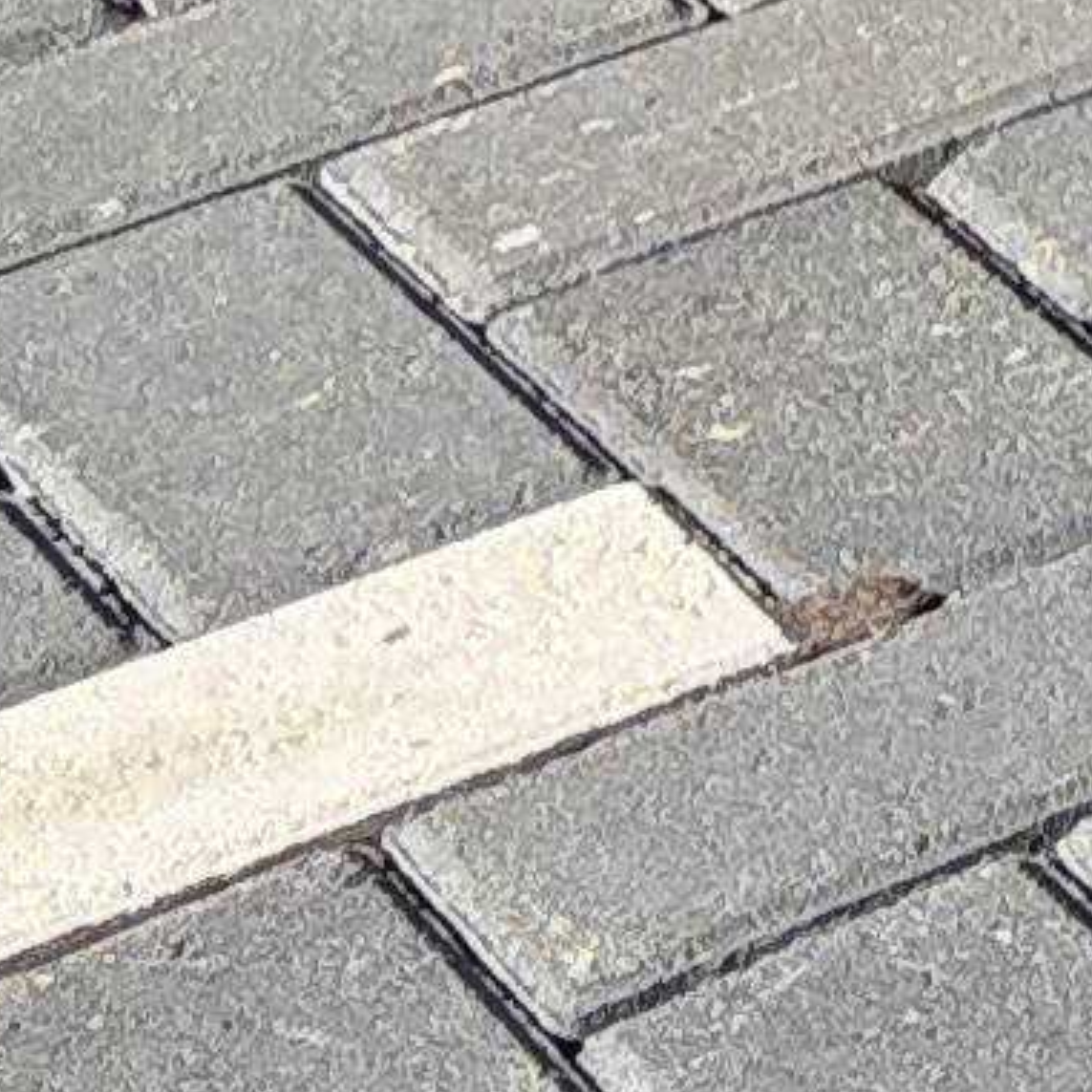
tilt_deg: -12.6
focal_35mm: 243
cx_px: 5185
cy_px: -2594
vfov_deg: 6.4
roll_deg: -1.4
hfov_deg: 5.6
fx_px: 8673
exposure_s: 1/1451
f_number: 1.6
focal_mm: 5.96
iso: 50
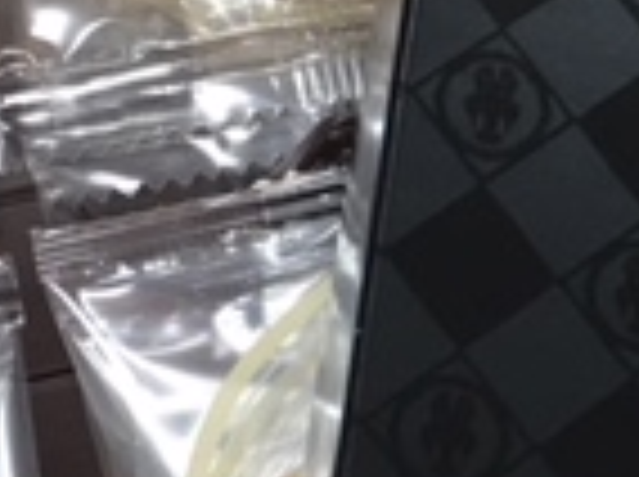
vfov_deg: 11.3
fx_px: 2414
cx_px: 608
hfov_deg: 14.9
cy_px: 256
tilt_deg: -71.5
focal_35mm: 131
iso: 40
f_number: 2.2
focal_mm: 4.15
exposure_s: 1/30
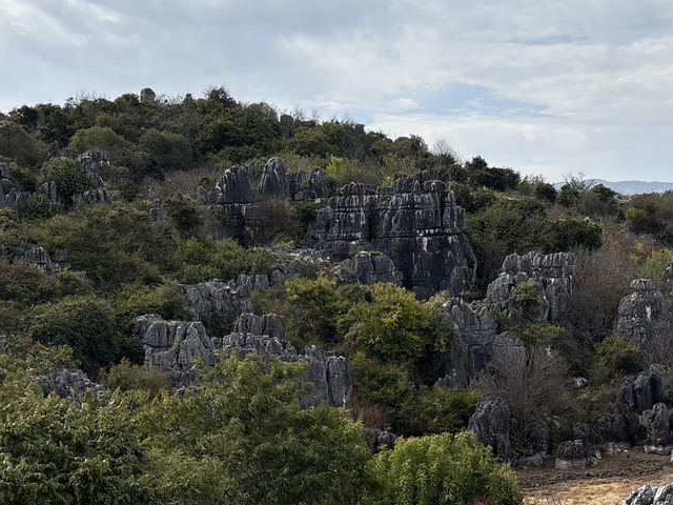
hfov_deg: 29.0
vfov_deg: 22.5
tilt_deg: -3.4
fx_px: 1264
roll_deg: +0.7
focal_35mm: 65
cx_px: 568
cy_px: 327
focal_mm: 5.96
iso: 50
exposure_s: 1/3831
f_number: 1.6
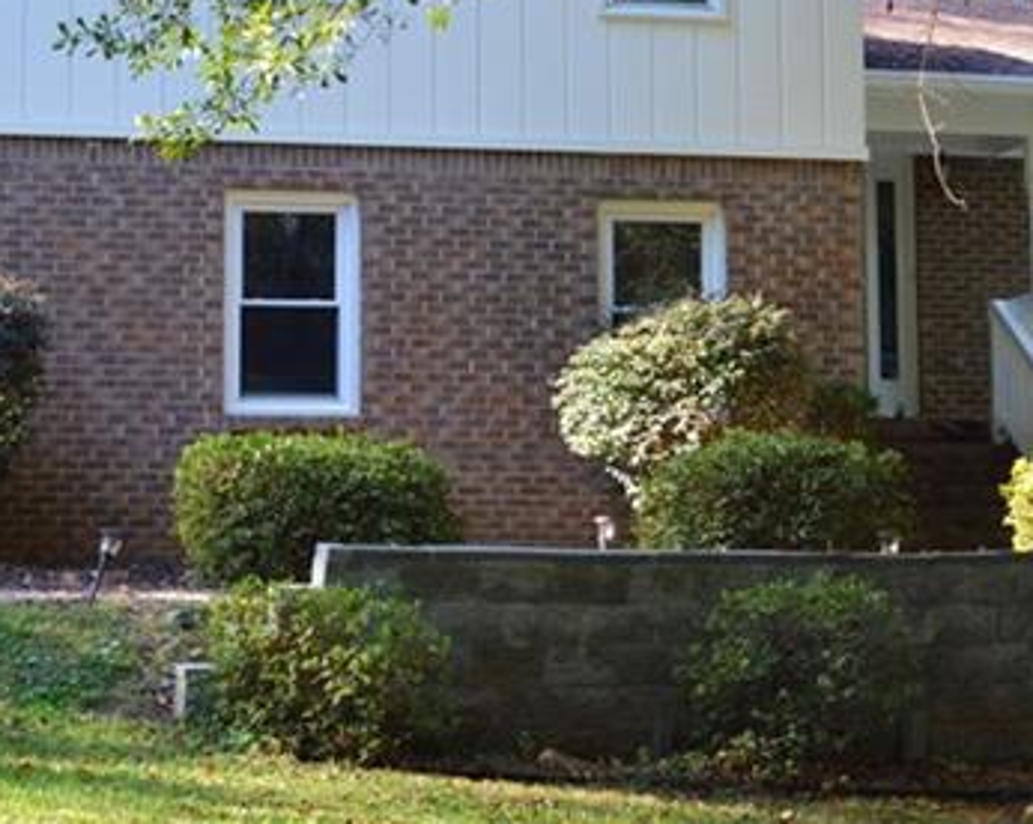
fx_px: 3817
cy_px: 27
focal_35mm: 125
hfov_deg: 15.4
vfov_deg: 12.2
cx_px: 702
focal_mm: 30
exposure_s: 1/100
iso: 400
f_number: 5.6
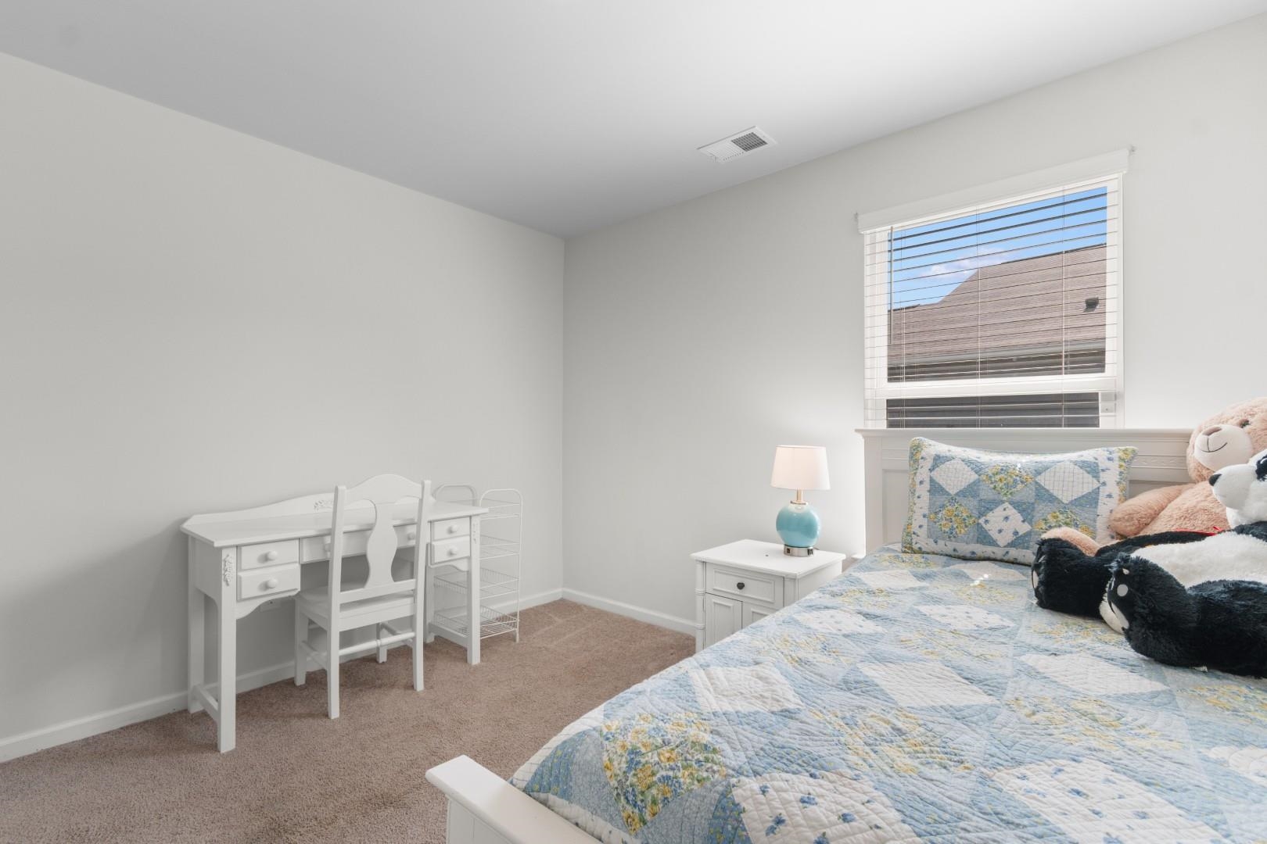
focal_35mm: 15
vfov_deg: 77.3
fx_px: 528
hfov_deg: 100.4
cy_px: 422
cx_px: 634
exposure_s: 1/8
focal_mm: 10
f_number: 5
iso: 100
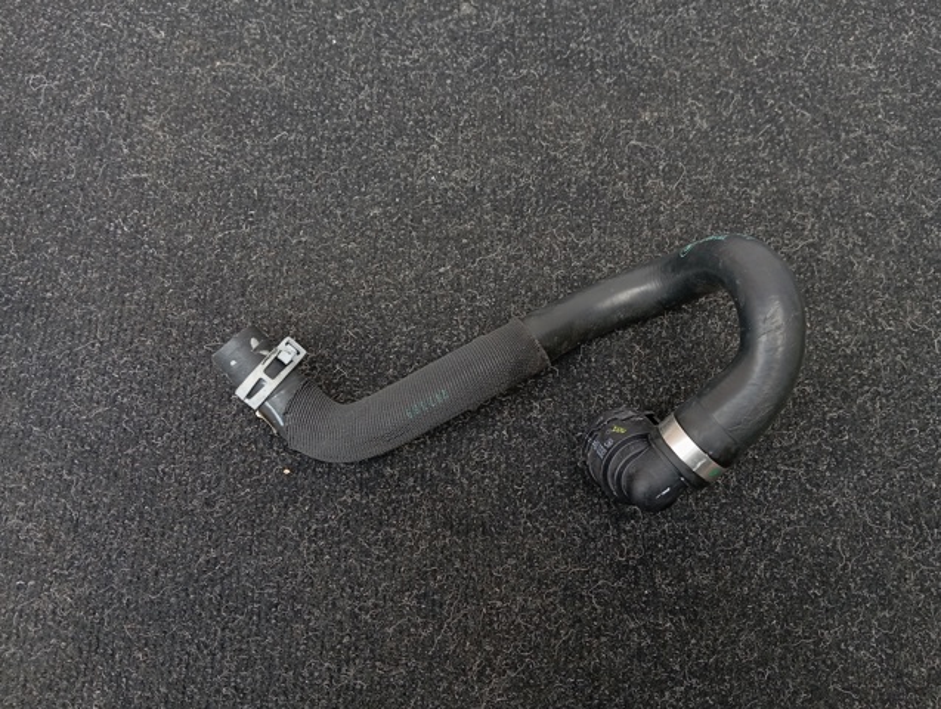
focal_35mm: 28
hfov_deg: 63.4
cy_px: 354
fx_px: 762
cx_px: 470
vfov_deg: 49.9
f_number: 1.8
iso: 311
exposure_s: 1/33.3
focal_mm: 4.22
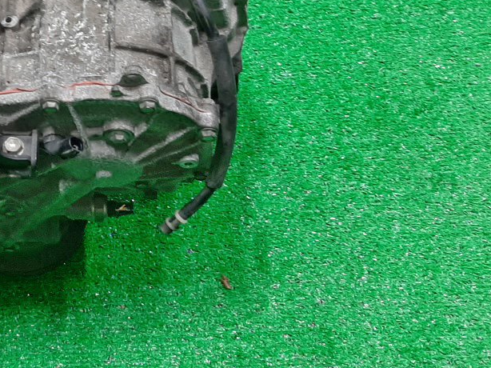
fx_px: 865
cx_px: -33
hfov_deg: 29.0
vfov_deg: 23.7
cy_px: 78
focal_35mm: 61
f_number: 1.7
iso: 125
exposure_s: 1/50
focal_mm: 3.93
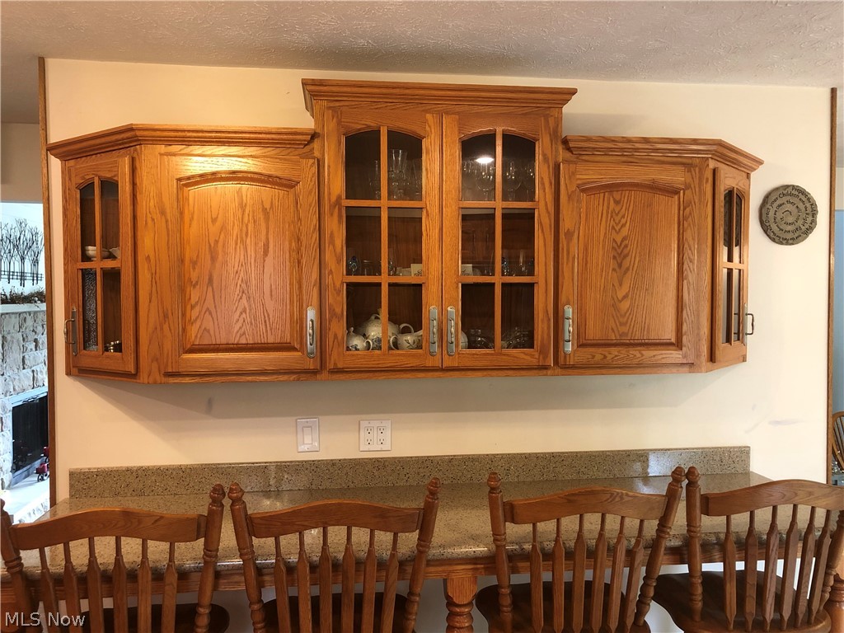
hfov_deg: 63.4
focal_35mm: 28
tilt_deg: -1.0
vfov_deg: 49.7
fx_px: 683
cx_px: 422
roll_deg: +0.7
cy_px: 316
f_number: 1.8
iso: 50
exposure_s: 1/15
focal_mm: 3.99
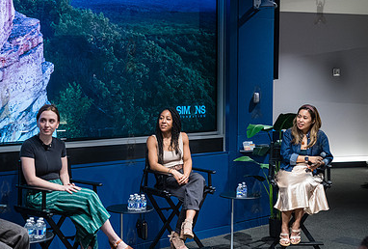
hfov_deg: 34.8
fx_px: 585
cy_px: 137
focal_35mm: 57
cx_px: 148
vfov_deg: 24.0
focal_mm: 35
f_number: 3.5
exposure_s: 1/200
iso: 5000
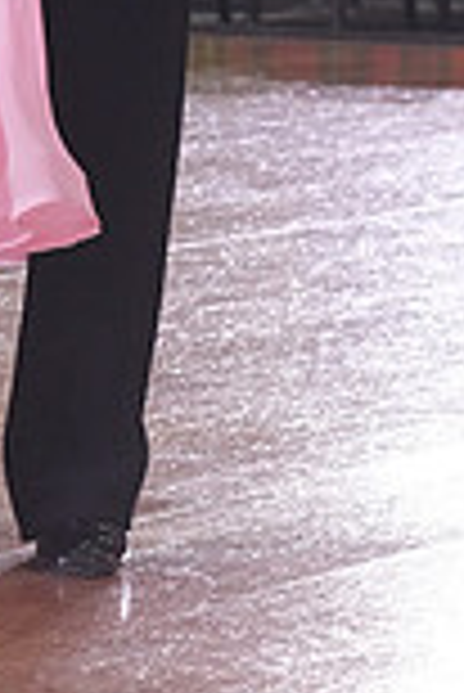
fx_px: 7137
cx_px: -97
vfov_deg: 5.5
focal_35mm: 370
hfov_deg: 3.7
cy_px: -270
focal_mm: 98
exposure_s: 1/200
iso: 4000
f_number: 9
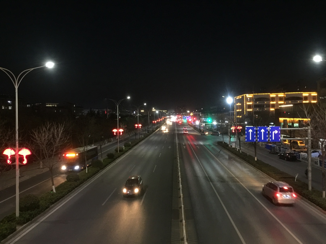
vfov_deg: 48.2
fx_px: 273
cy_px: 122
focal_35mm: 29
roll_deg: +1.7
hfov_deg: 61.7
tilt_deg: -0.5
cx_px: 163
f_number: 2.2
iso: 200
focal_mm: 4.15
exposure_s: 1/8
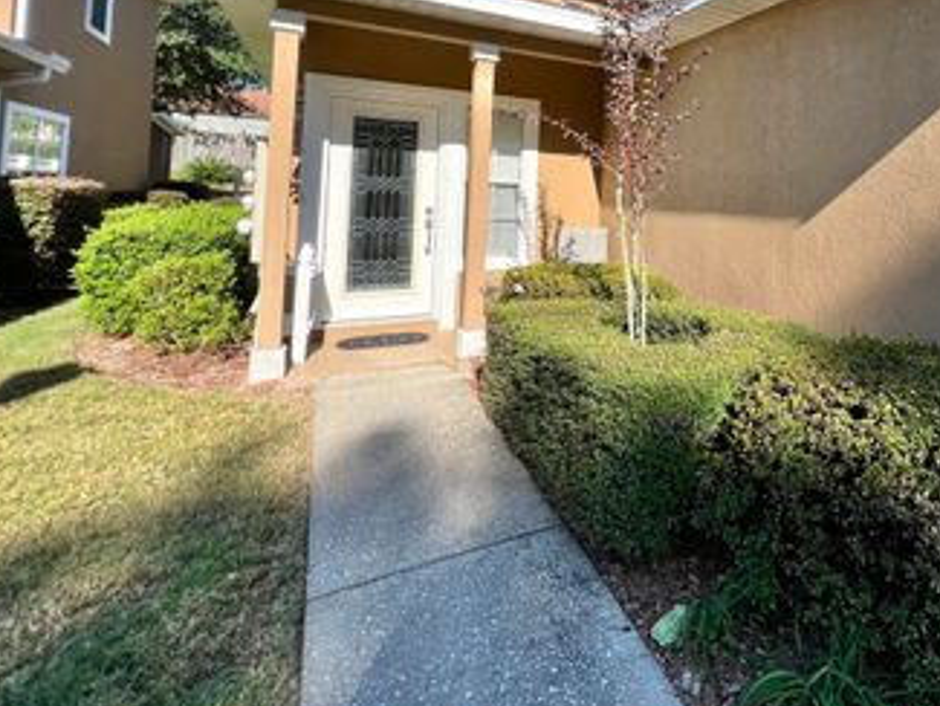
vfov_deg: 62.4
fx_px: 543
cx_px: 706
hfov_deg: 75.7
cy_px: 181
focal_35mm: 20
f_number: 1.8
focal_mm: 1.57
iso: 32
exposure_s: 1/968
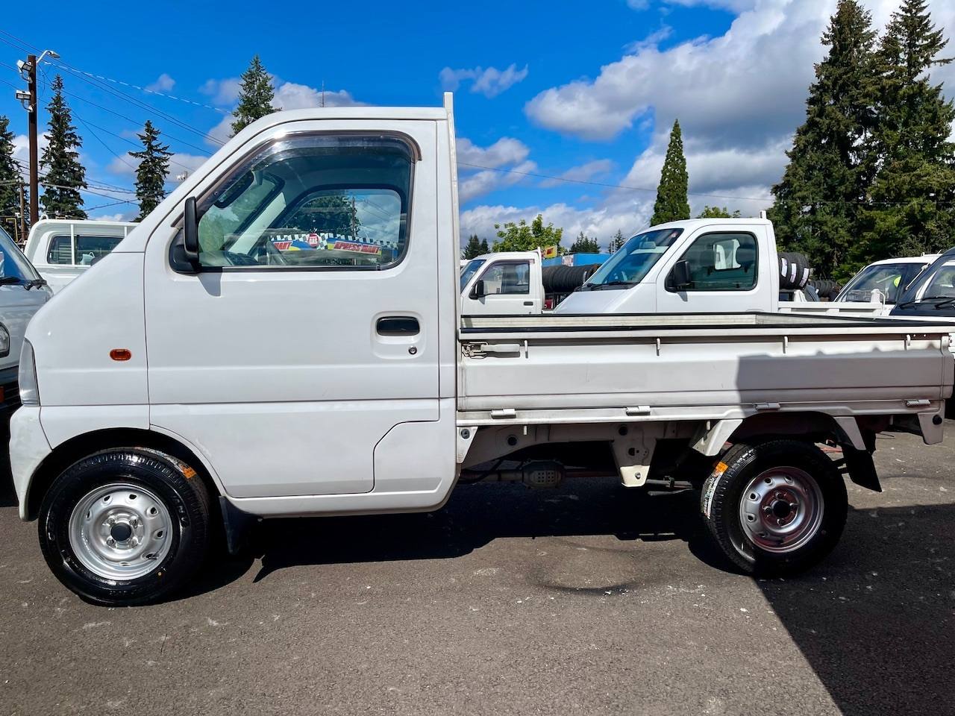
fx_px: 690
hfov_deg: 69.4
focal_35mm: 25
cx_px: 478
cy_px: 358
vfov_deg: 54.9
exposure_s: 1/10000
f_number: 1.6
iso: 32
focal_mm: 5.1
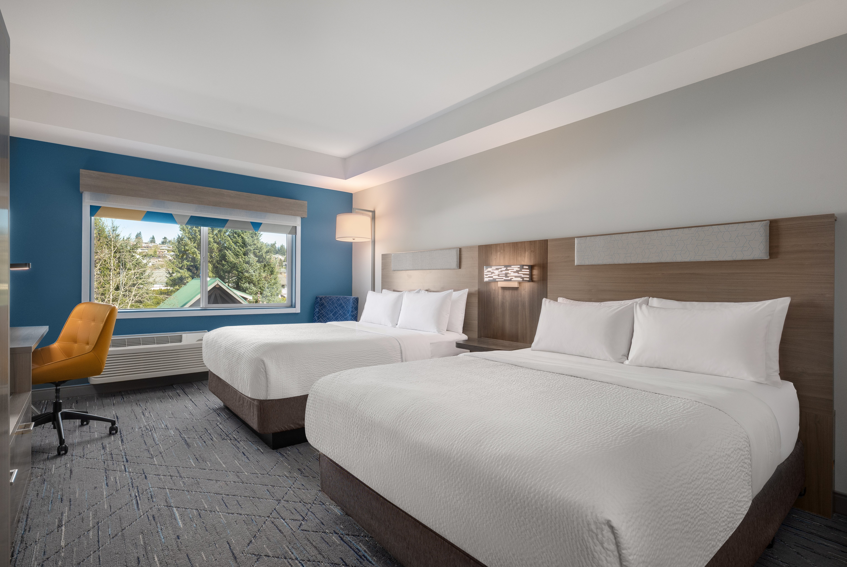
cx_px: 424
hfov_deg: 90.0
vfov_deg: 67.5
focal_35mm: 18
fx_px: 424
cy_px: 284
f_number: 10
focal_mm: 18
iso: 800
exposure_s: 1/160
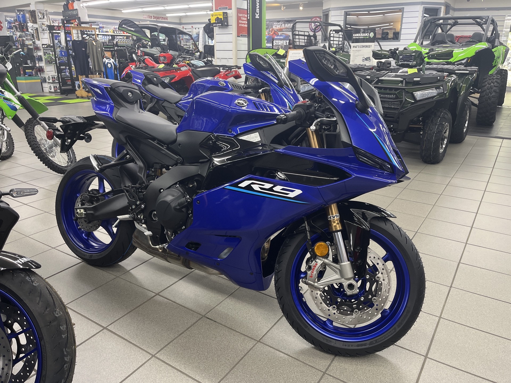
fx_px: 384
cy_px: 192
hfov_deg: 67.3
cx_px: 256
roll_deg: -0.7
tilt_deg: -20.3
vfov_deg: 53.1
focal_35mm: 26
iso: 125
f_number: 1.6
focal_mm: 5.1
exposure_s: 1/60
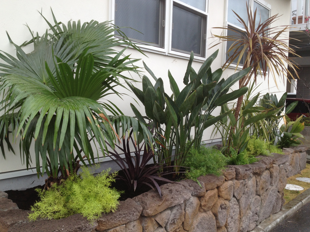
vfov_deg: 39.7
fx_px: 322
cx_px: 153
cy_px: 119
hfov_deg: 51.4
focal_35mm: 36
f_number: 2.4
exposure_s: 1/452
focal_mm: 4.28
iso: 50
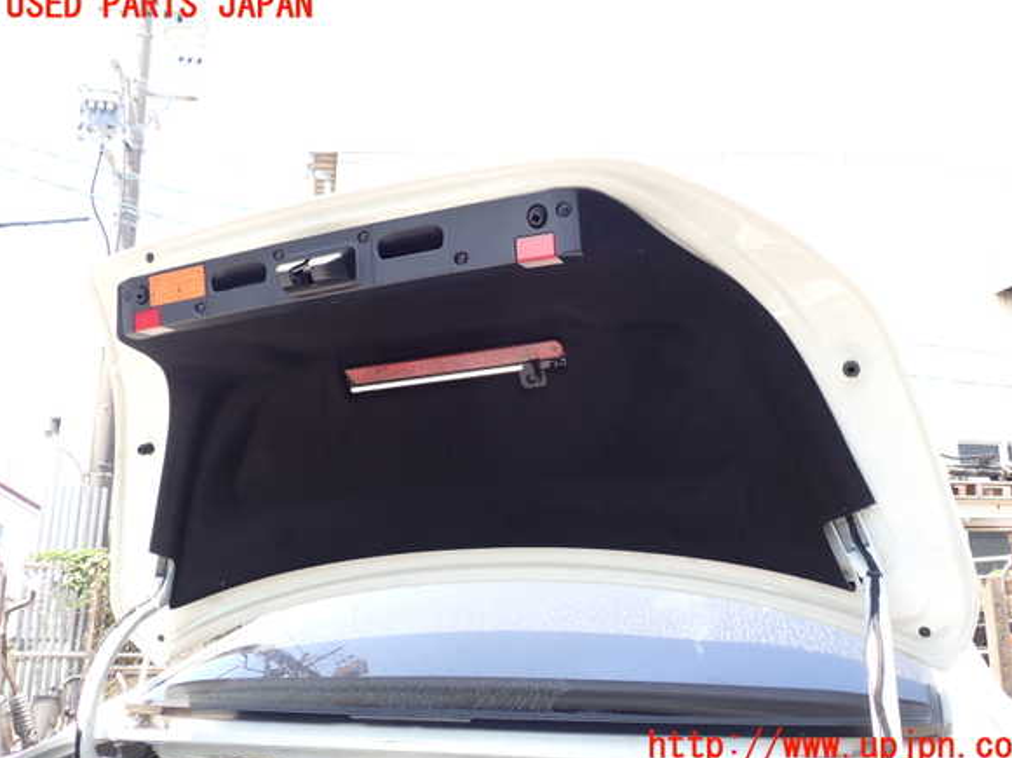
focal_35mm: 31
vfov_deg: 45.4
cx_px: 519
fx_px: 906
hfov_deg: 58.4
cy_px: 376
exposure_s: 1/160
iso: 100
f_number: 3.2
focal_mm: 5.4
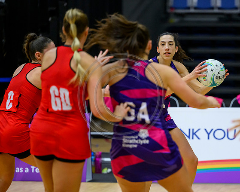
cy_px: 105
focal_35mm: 282
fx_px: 2003
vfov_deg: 5.5
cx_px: 180
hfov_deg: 6.9
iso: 5000
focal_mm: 200
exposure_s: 1/1250
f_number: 2.8
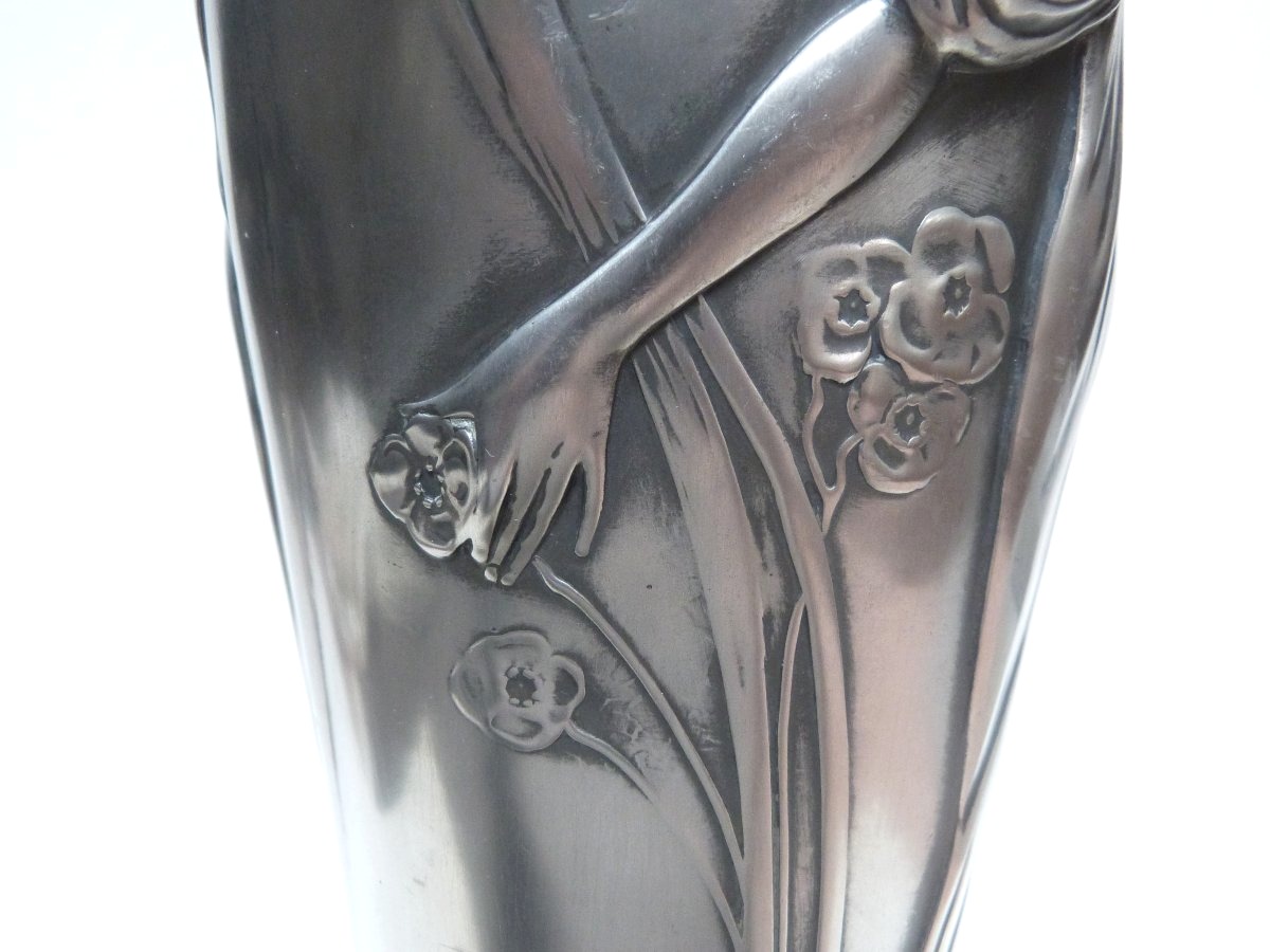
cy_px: 476
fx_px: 1321
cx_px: 635
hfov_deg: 51.4
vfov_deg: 39.7
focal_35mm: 36
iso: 400
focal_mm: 6.3
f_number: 3.1
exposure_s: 1/60
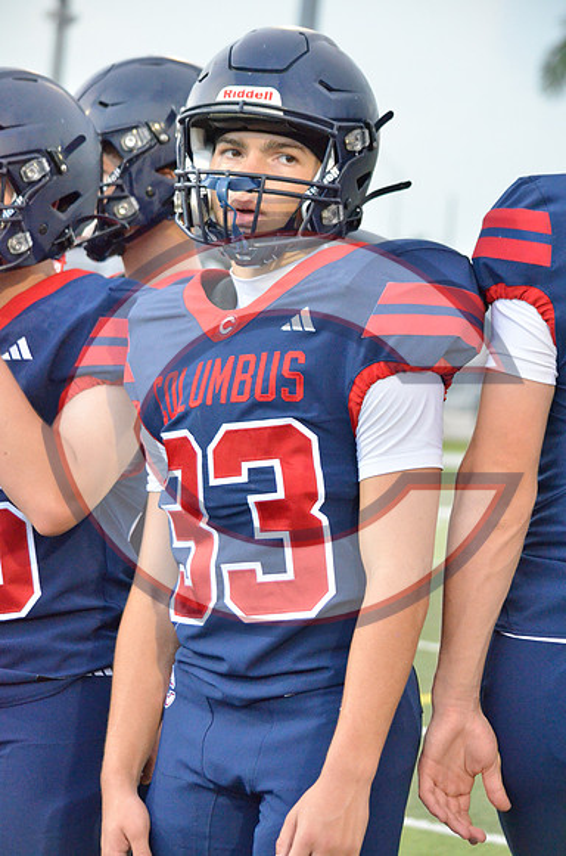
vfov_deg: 16.1
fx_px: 3021
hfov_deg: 10.7
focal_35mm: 128
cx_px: 283
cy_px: 428
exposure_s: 1/500
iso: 4500
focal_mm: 85
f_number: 4.5
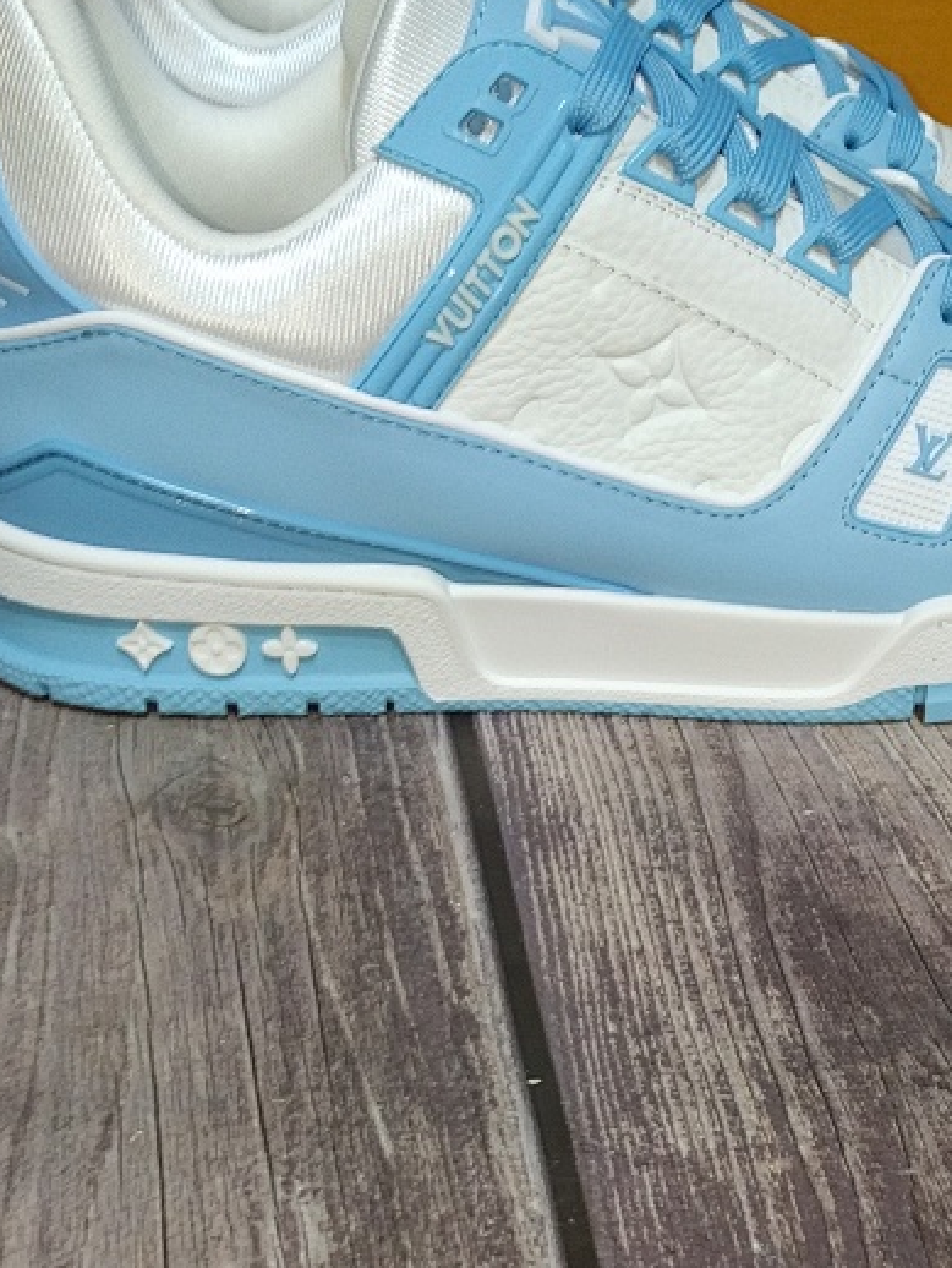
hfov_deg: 28.6
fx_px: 1832
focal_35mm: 50
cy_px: 1092
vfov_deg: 36.3
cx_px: 744
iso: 160
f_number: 1.9
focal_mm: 3.94
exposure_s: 1/20
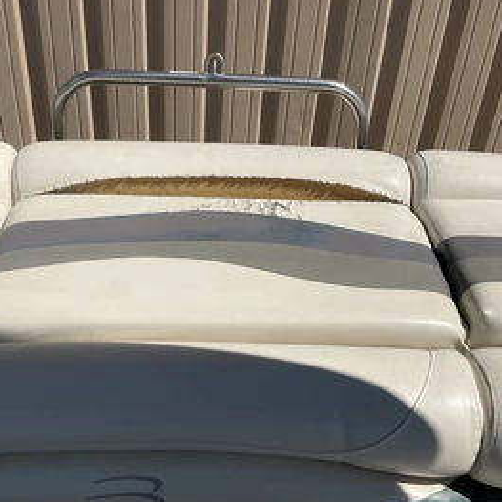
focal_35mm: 39
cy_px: 277
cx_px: 242
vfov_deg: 42.8
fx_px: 640
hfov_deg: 42.8
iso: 25
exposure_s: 1/4785
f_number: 1.8
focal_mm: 3
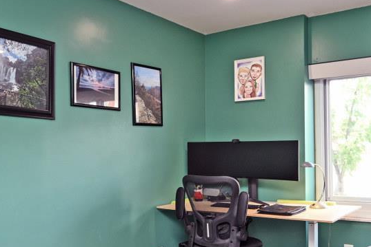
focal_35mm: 39
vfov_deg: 34.0
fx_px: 402
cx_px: 216
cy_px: 158
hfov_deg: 49.3
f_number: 4
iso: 360
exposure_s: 1/60
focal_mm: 14
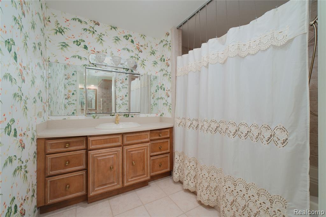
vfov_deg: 77.3
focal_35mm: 15
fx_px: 136
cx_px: 163
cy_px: 108
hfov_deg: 100.4
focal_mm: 10
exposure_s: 1/60
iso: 500
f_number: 7.1
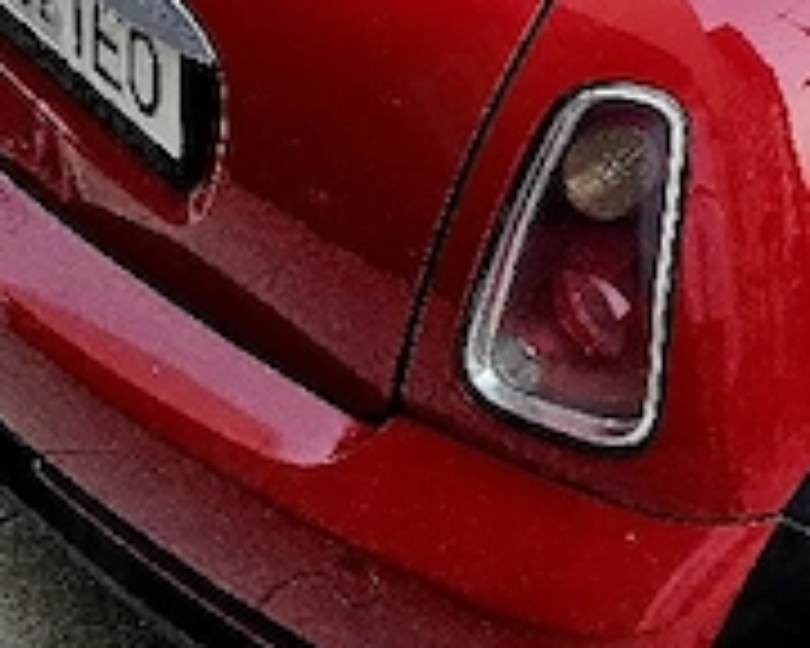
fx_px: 1798
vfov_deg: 19.6
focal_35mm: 75
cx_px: 873
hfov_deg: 23.9
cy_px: -58
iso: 640
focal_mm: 5.4
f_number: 1.8
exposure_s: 1/25.1
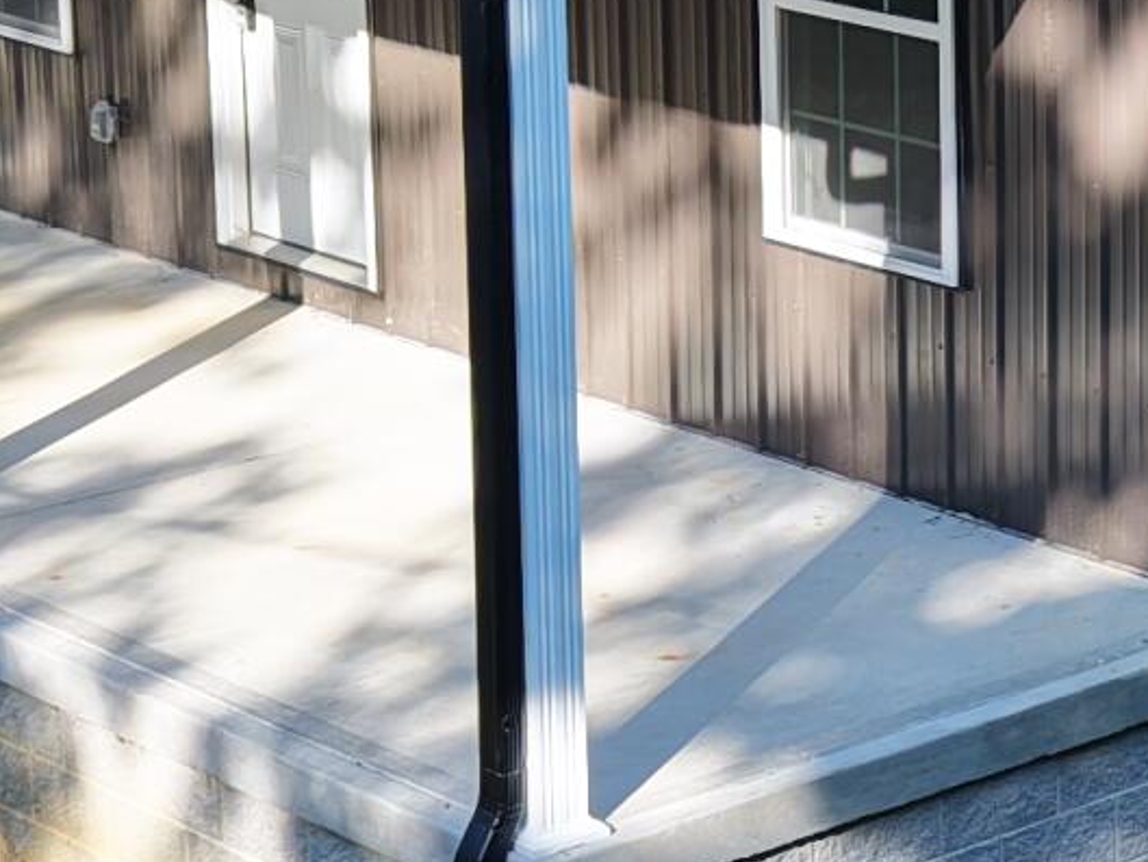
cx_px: 1378
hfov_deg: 14.1
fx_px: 4511
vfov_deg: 10.8
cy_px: -22
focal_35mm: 136
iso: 240
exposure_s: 1/25
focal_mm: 8.67
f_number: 1.8
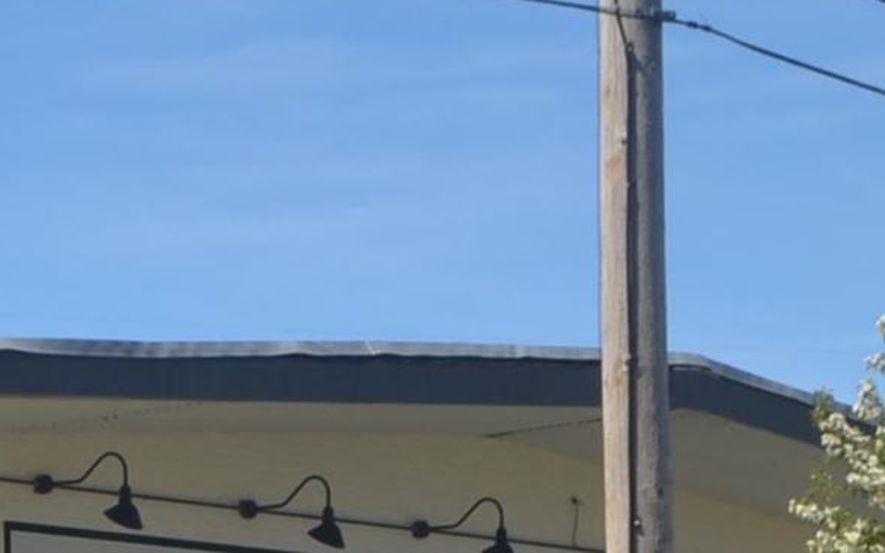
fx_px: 4655
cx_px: -270
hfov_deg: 10.6
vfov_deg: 6.7
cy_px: 808
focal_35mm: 193
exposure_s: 1/200
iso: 100
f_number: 7.1
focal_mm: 24
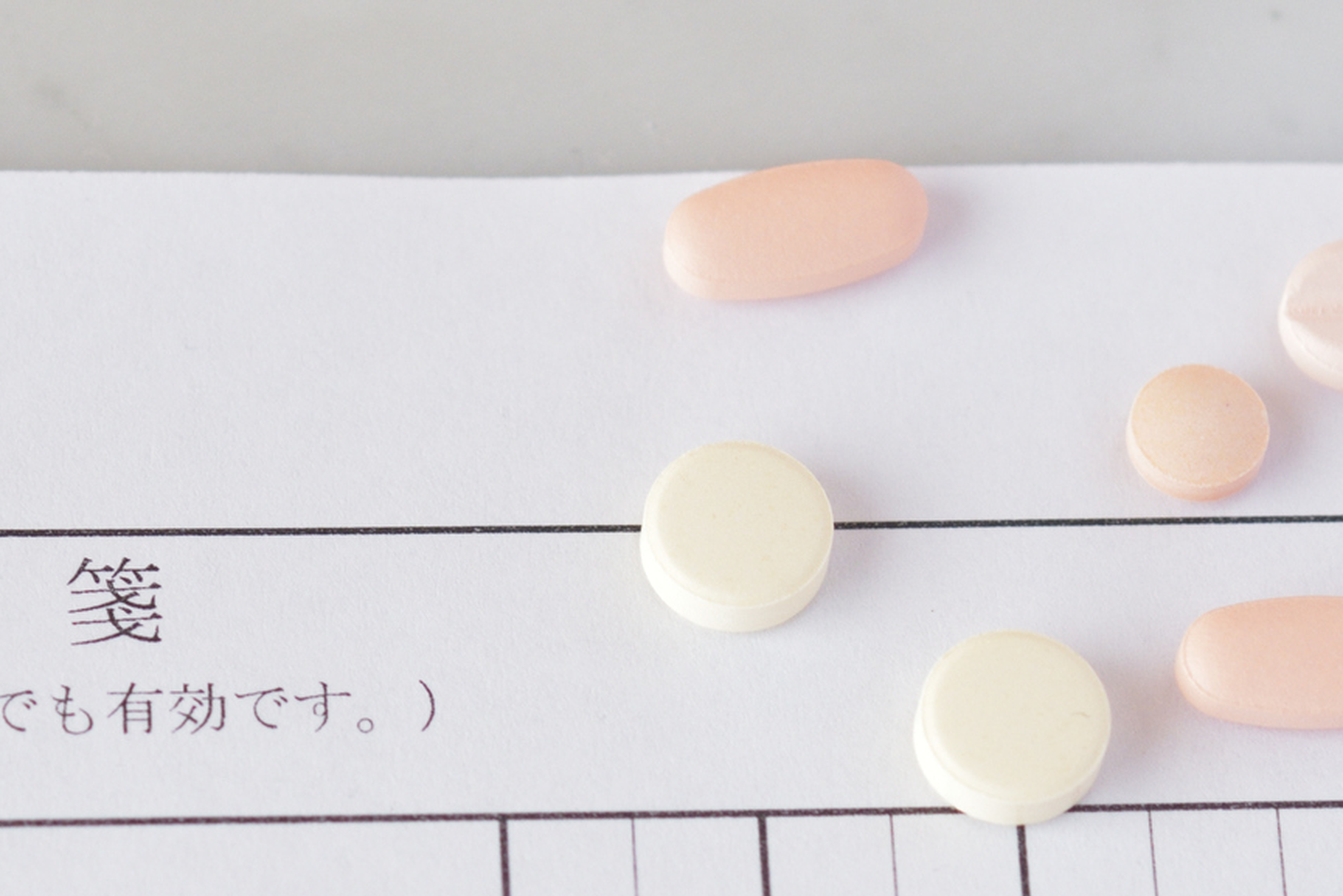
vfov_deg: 6.6
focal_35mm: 208
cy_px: 488
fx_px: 7760
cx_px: 441
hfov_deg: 9.9
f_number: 5
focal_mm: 60
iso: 200
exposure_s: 1/250
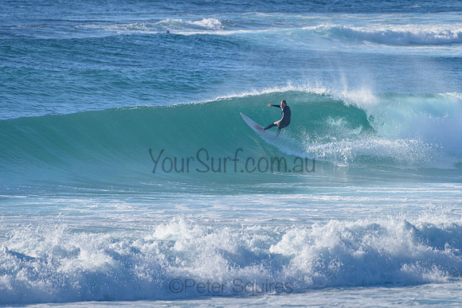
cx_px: 283
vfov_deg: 2.2
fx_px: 7867
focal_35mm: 613
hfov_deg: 3.4
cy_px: 119
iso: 360
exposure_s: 1/2000
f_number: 5.6
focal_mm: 500
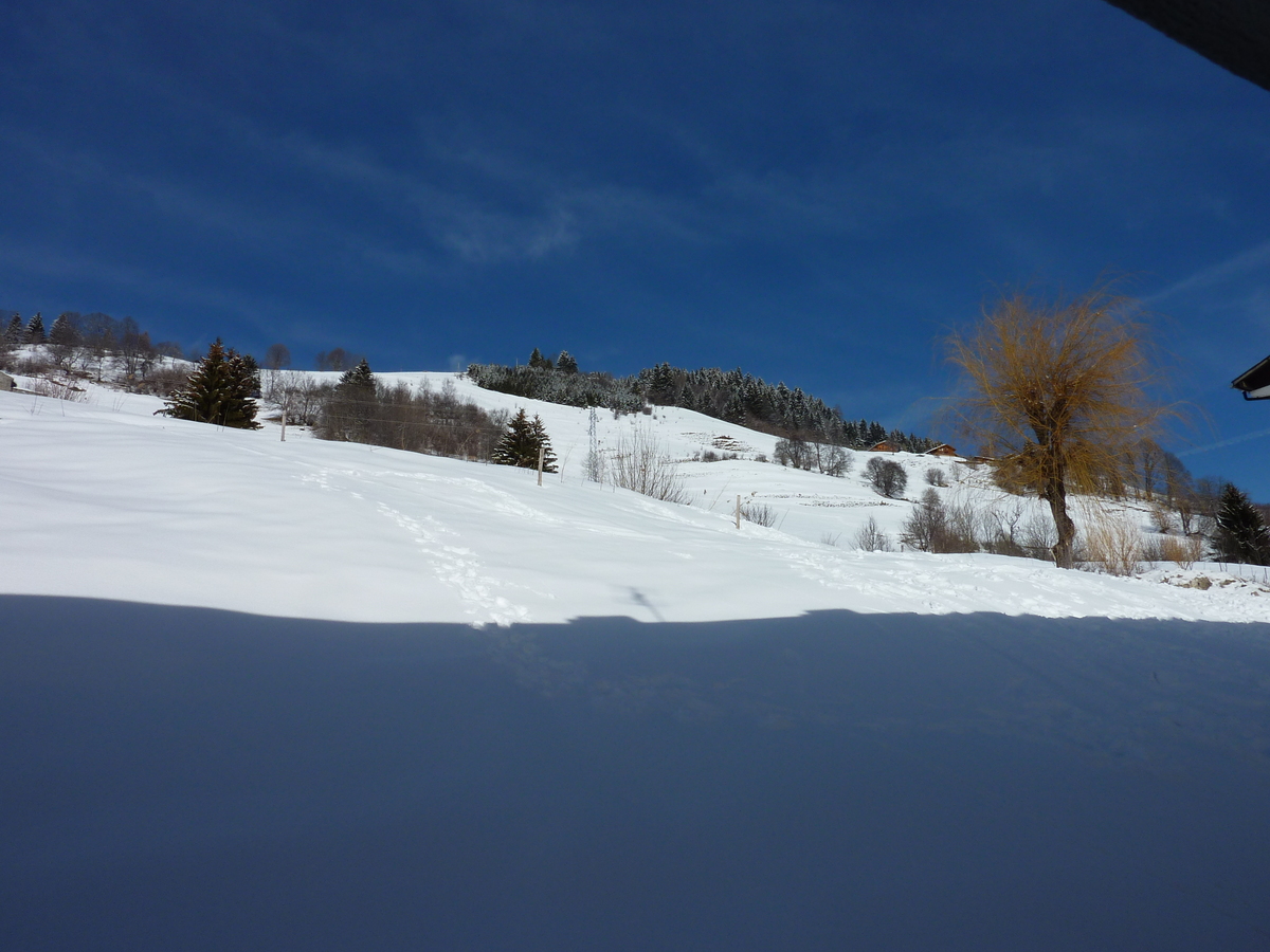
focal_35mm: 25
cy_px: 476
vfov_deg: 54.9
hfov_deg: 69.4
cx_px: 635
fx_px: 917
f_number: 5.6
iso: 80
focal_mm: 4.1
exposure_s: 1/1000
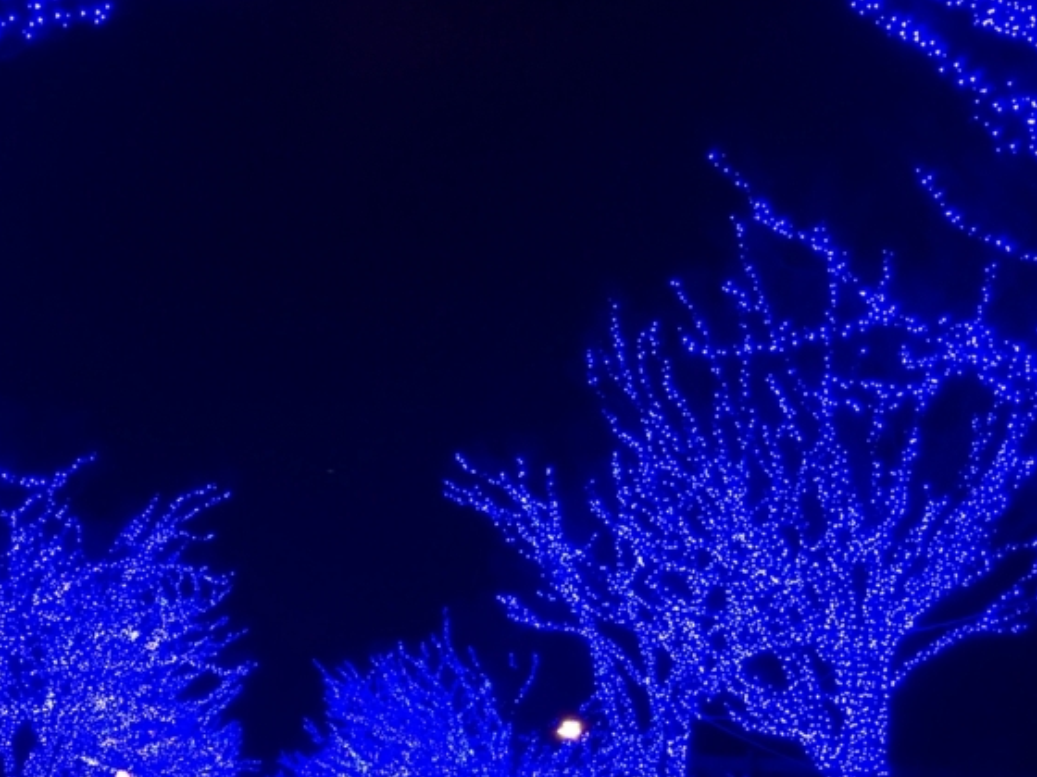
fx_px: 1588
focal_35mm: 53
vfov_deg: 27.1
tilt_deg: +10.3
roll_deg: -1.8
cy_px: 605
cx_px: 461
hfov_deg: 36.1
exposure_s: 1/15
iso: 200
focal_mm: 4.15
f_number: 2.2
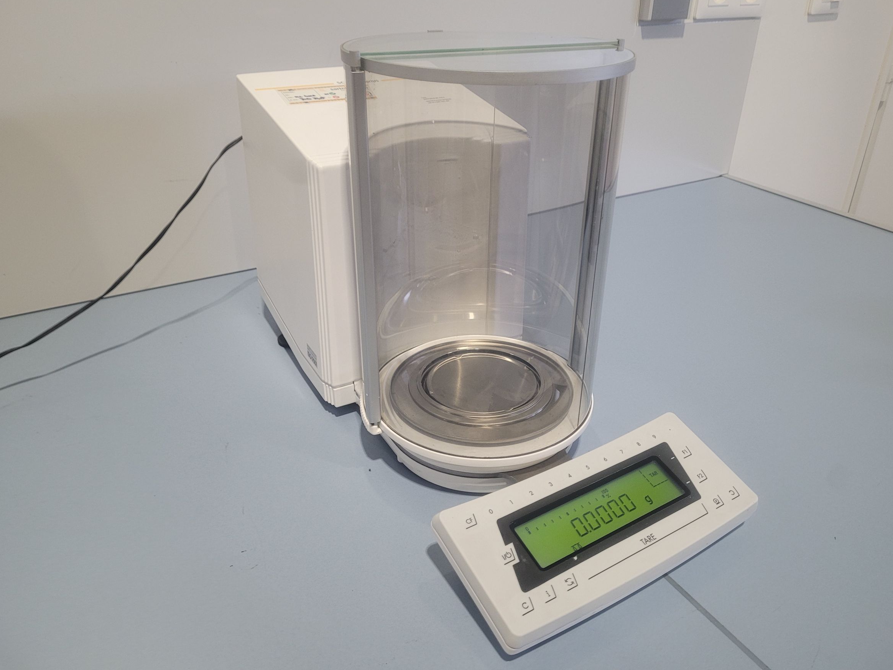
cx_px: 457
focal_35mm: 27
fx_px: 697
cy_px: 331
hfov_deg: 65.3
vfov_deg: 51.4
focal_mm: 5.4
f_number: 1.8
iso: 200
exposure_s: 1/50
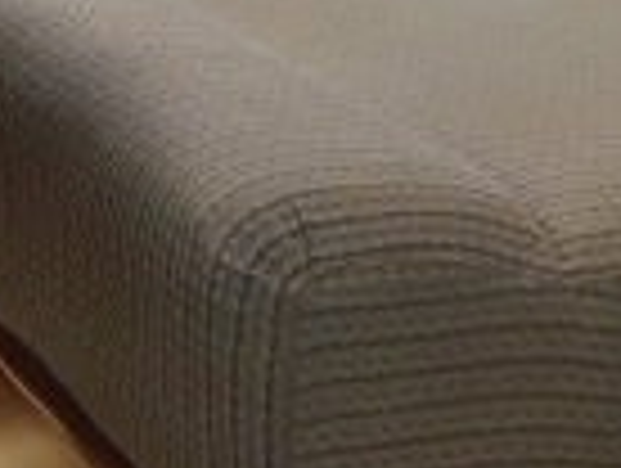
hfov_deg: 14.2
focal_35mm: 133
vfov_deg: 10.6
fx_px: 2390
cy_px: -320
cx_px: -194
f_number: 3
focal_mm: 4
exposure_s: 1/60
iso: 125
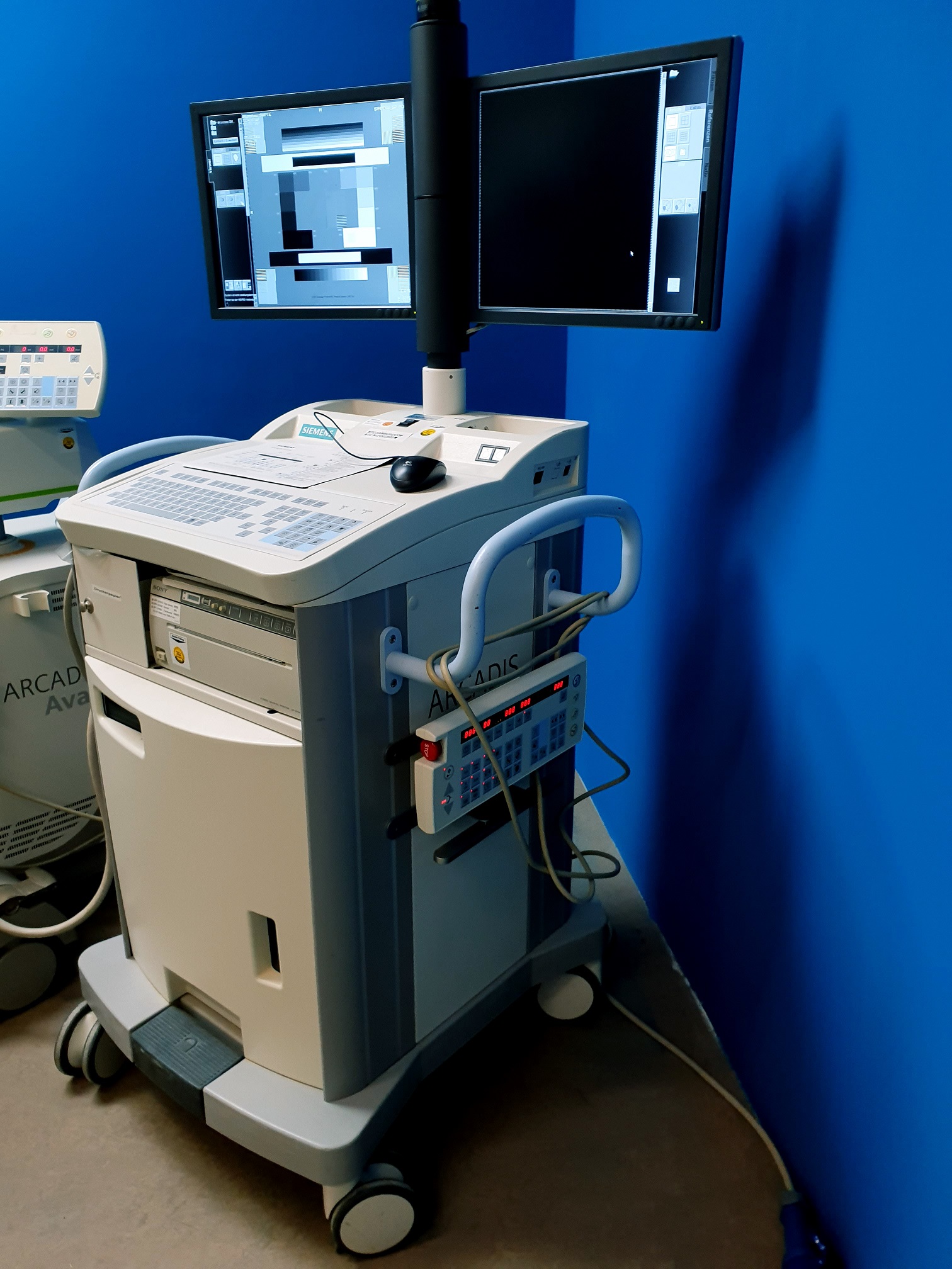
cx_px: 476
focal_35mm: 26
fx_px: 953
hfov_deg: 53.1
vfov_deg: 67.3
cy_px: 634
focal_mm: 4.3
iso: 80
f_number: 2.4
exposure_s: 1/50
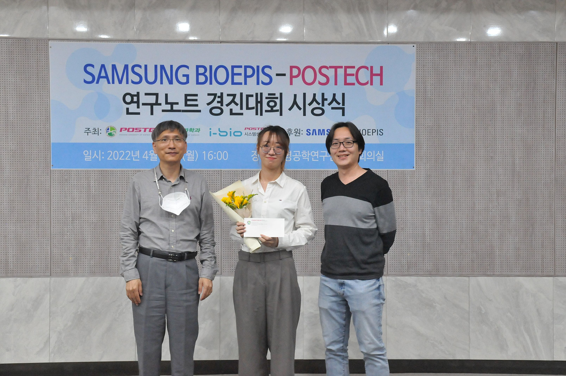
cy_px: 188
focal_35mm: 46
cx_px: 283
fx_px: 730
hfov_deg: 42.4
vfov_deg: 28.9
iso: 3200
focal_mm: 31
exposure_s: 1/125
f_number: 5.6
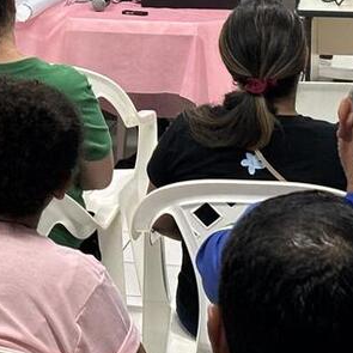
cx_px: -22
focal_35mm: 187
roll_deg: +0.2
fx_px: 2157
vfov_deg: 9.3
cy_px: -38
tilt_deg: -7.3
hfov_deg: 9.3
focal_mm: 5.96
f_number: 1.6
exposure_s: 1/40
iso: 125
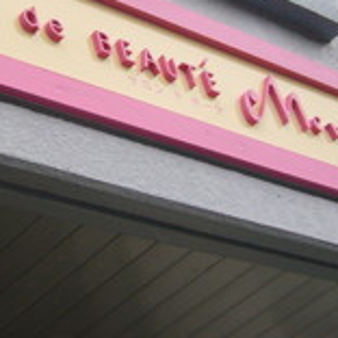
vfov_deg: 18.4
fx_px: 1027
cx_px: 76
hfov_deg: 18.5
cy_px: 44
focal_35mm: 93
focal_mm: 5.8
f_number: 2.8
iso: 80
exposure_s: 1/125
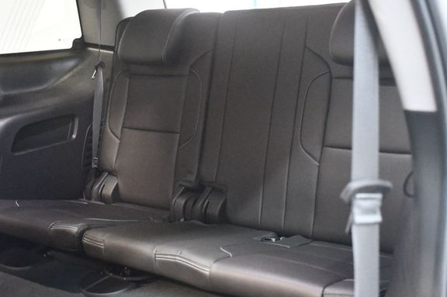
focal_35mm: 50
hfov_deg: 39.6
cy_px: 157
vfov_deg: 26.9
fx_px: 620
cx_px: 230
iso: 12800
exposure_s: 1/40
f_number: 4
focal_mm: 30
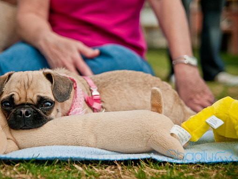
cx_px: 106
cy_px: 89
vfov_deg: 18.0
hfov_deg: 23.8
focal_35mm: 82
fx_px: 564
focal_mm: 50
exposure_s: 1/2500
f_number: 2.8
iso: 200
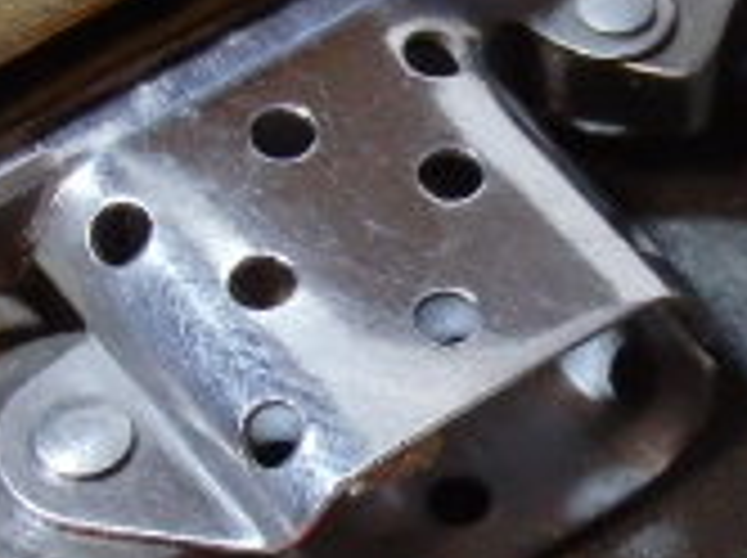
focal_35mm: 255
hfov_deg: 7.8
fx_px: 5495
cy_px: 225
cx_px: 662
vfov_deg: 5.8
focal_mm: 11.9
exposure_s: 1/40
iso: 1000
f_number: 4.4
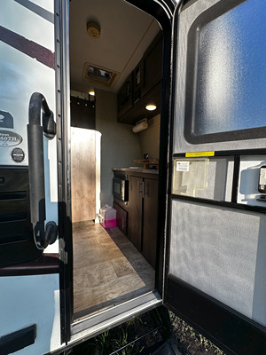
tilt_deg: -1.9
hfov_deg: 85.7
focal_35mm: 14
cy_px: 178
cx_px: 133
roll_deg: -1.3
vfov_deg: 102.1
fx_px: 143
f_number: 2.2
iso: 40
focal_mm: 2.22
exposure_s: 1/170
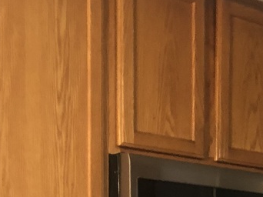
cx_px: 398
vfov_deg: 11.5
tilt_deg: -5.5
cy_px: 371
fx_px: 896
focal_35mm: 118
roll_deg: -1.6
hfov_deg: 15.4
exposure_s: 1/13
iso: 100
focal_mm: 3.99
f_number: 1.8
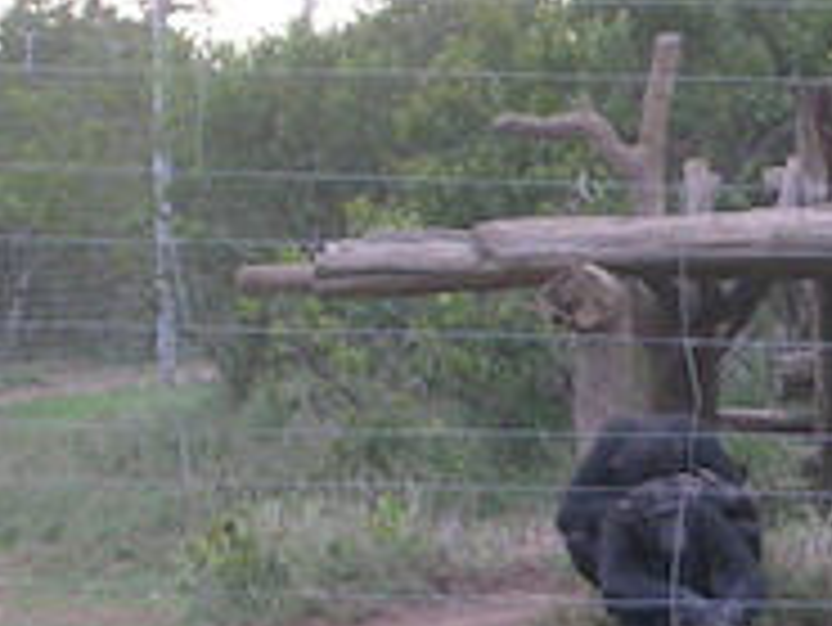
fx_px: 8057
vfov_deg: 4.4
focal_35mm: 335
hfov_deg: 5.9
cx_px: 1106
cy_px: 624
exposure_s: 1/29.1
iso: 50
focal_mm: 16.2
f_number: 4.9
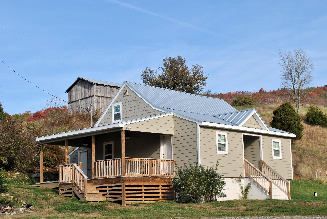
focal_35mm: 60
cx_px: 164
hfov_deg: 33.4
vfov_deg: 22.7
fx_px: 546
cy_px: 110
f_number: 8
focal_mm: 40
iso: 100
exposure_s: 1/250
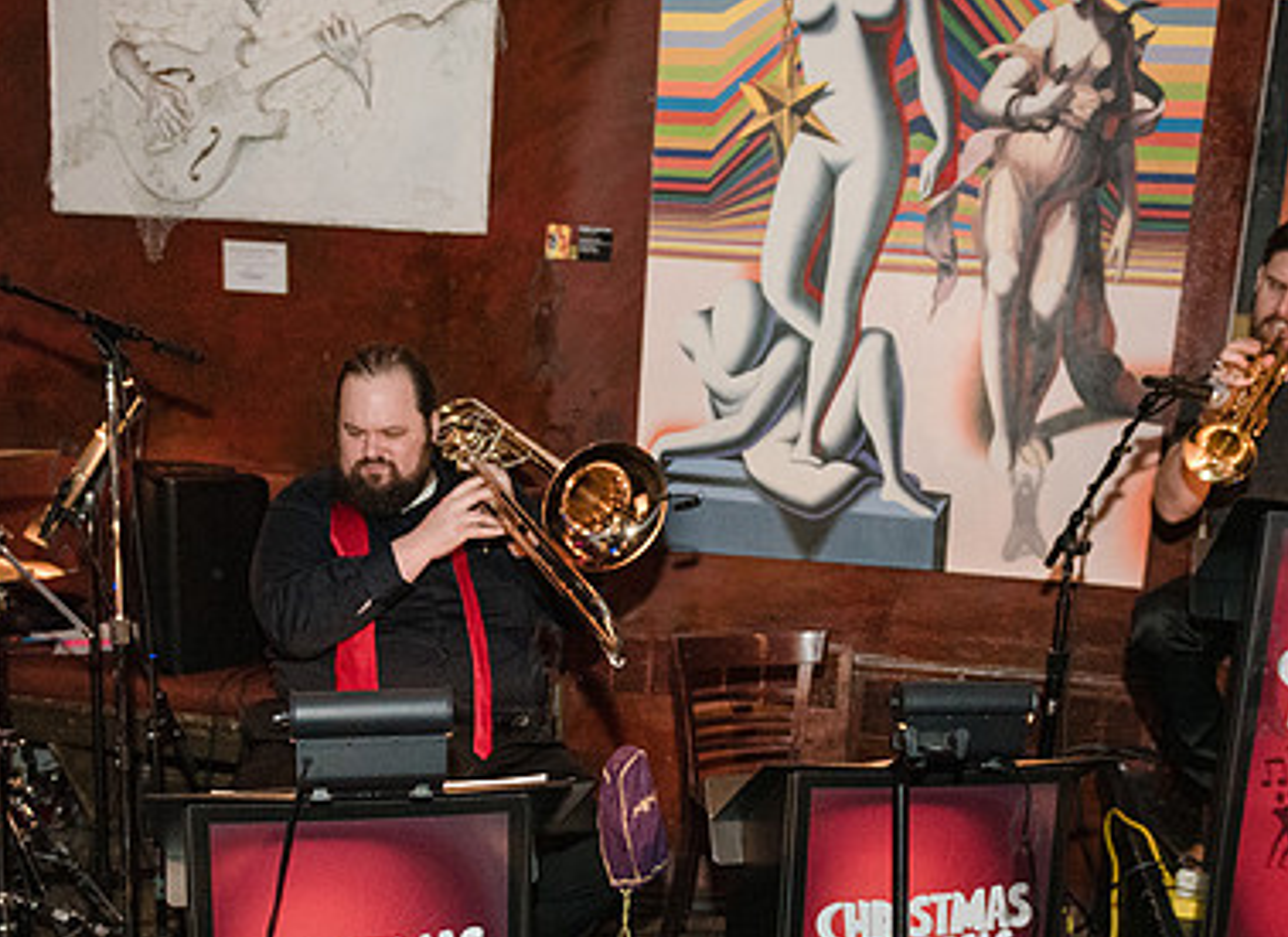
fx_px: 1546
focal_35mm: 42
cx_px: 641
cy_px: 689
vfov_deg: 33.1
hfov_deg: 45.2
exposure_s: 1/200
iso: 4000
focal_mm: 24
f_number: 2.8
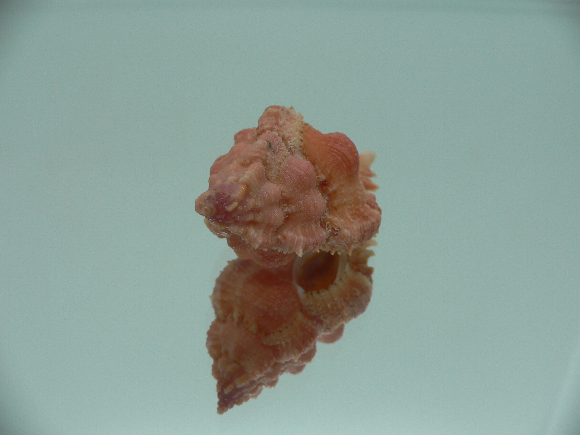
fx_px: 586
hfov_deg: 52.6
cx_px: 290
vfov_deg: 40.7
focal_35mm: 35
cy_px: 218
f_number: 2.8
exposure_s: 1/60
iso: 80
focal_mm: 4.6
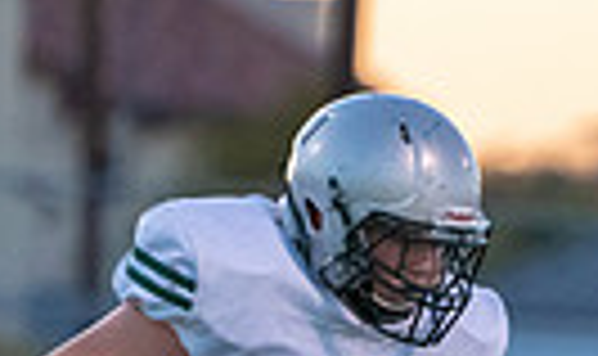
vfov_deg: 0.9
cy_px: 686
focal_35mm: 1447
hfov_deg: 1.5
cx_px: 1105
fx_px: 23260
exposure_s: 1/1250
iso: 5000
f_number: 5.6
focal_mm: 309
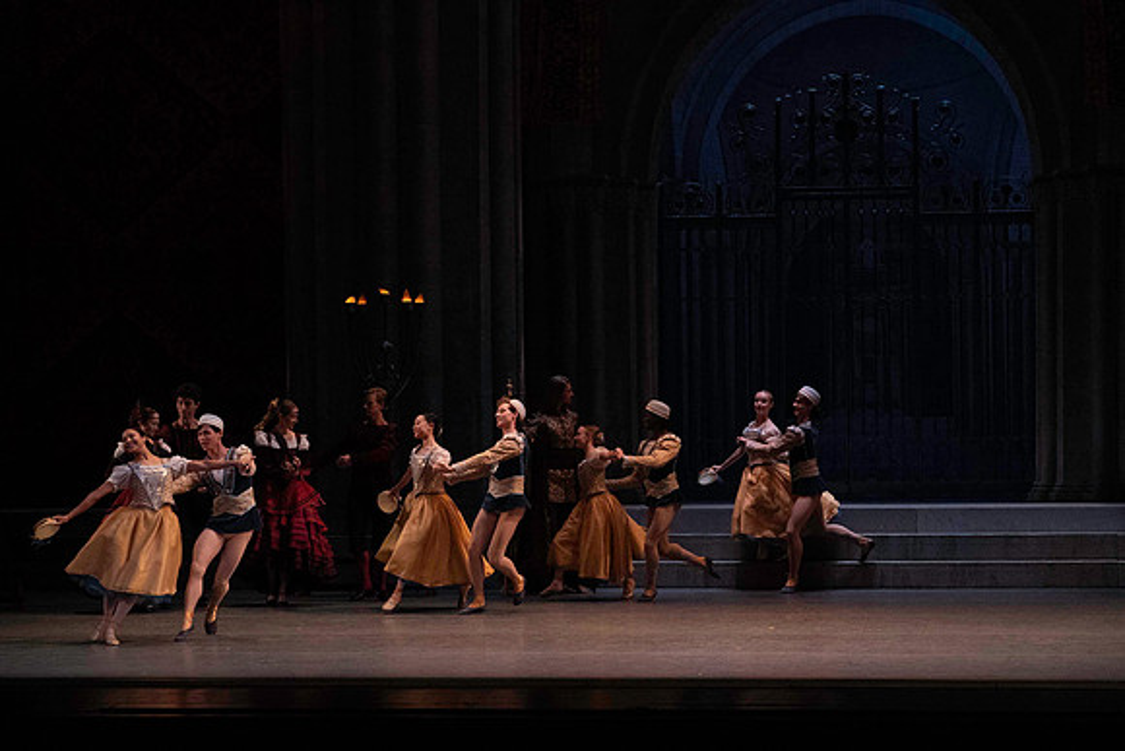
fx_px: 3657
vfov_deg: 11.7
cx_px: 562
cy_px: 376
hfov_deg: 17.5
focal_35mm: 117
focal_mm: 117
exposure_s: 1/400
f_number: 7.1
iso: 12800
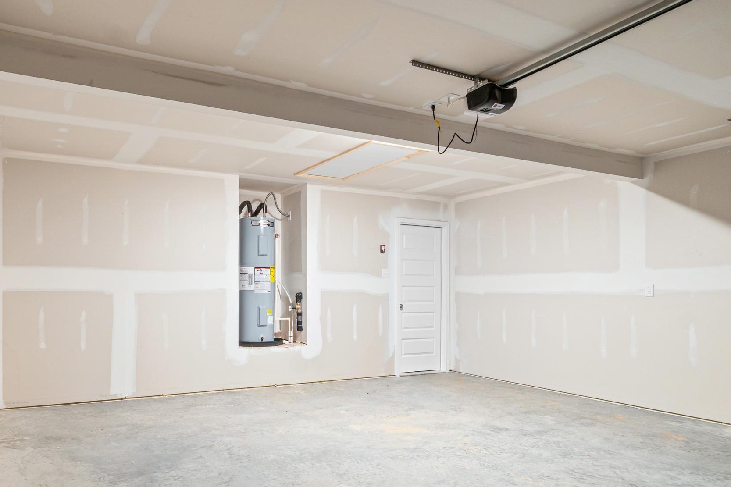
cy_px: 300
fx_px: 502
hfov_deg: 71.1
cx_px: 283
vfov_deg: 51.3
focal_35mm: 25
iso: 250
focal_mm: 11
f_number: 9
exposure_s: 5
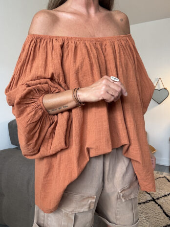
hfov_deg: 46.8
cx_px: 85
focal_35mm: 30
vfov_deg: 60.0
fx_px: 196
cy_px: 114
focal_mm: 2.69
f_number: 1.9
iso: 125
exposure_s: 1/60
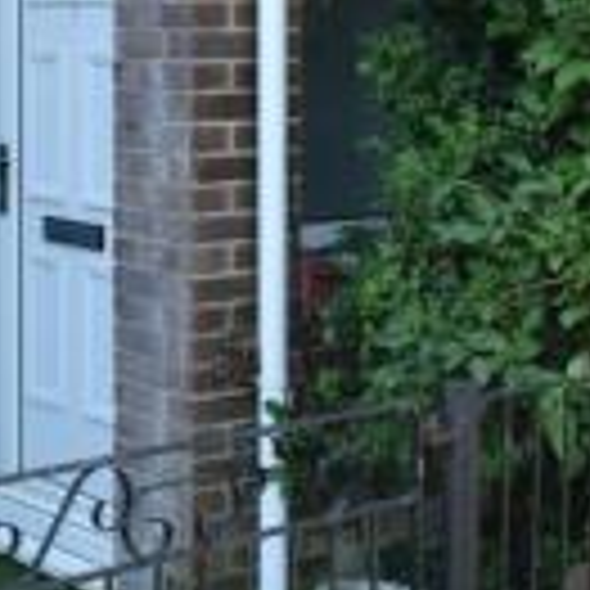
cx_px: 261
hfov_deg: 17.8
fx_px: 1881
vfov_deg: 17.6
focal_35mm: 98
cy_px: 56
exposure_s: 1/160
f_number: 6.3
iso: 200
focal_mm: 21
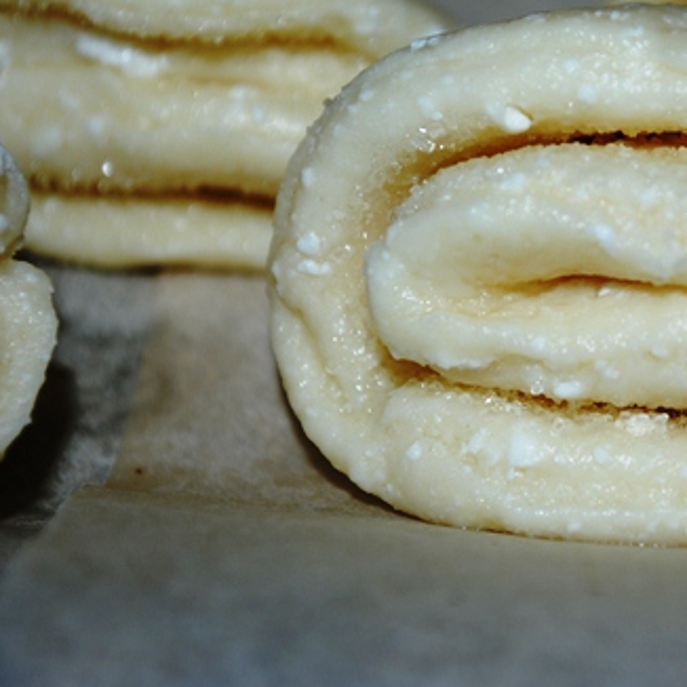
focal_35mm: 138
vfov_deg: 12.7
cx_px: 636
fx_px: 3095
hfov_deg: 12.6
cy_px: 263
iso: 125
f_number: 5.6
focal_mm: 55
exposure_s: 1/60
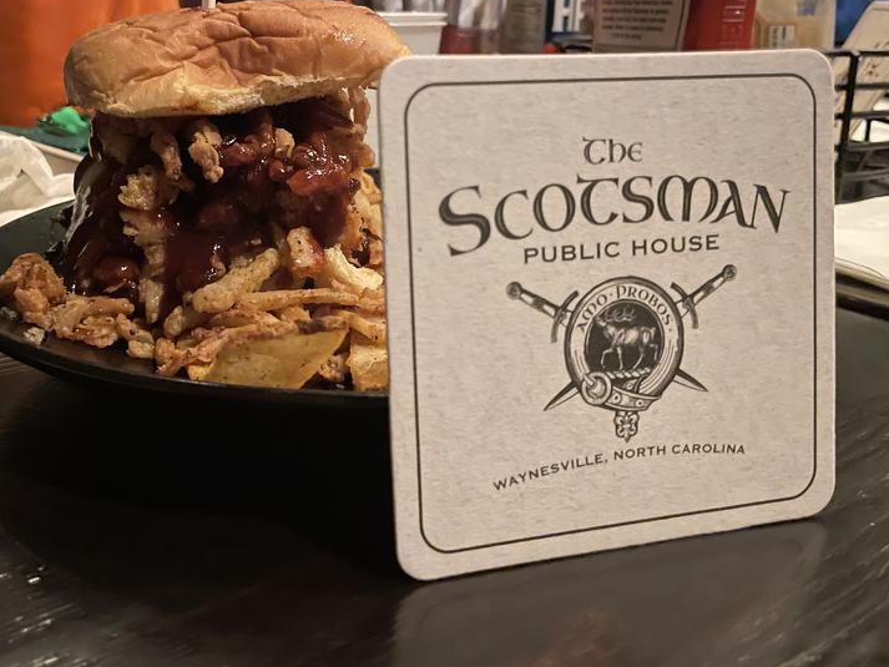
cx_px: 341
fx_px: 873
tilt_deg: -13.7
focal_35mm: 34
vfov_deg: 41.4
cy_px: 241
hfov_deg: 53.4
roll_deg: +0.5
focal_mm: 4.2
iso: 1000
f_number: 1.6
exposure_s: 1/17
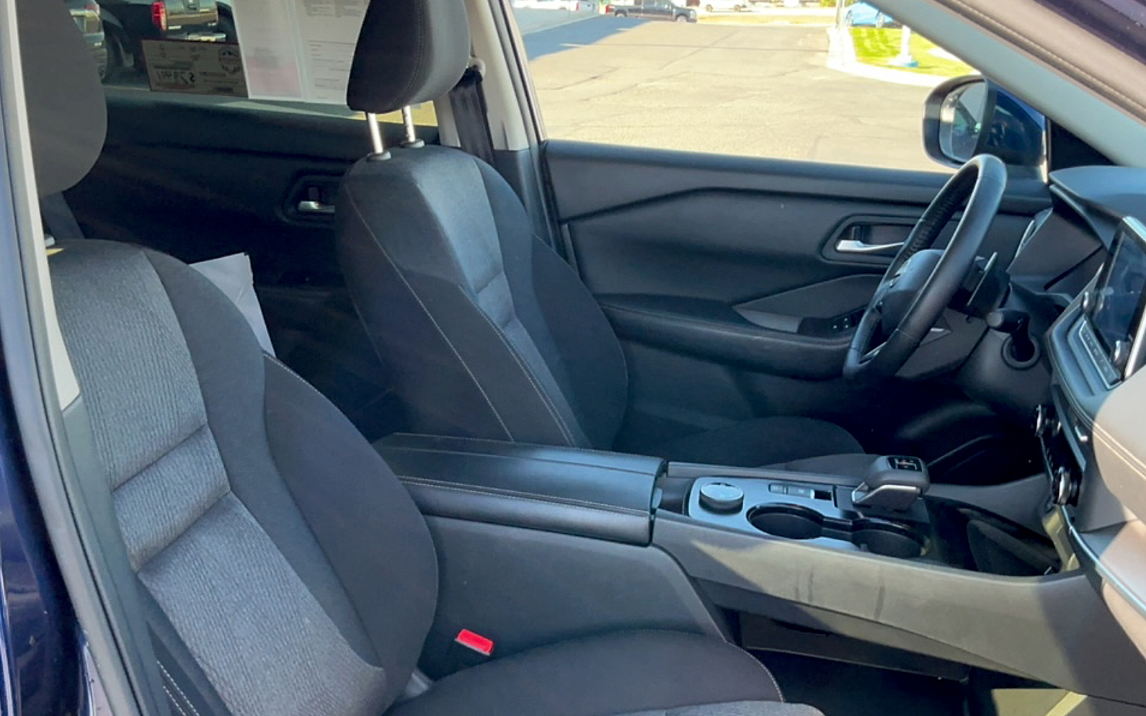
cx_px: 574
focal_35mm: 32
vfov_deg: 39.4
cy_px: 408
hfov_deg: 59.6
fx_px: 1000
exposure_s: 1/120
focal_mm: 3
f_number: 1.8
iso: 64
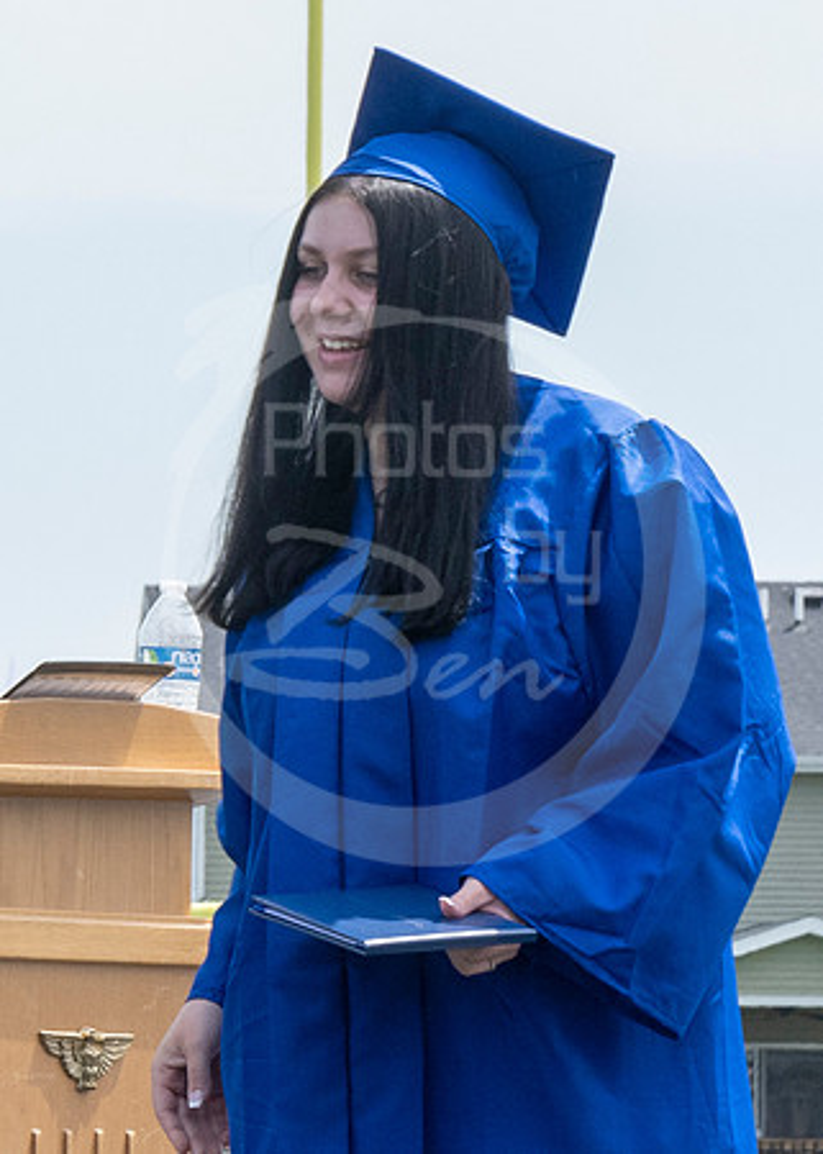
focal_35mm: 359
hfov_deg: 4.0
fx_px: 11745
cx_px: -544
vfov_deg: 5.6
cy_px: 733
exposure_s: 1/250
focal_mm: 70
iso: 200
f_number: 13
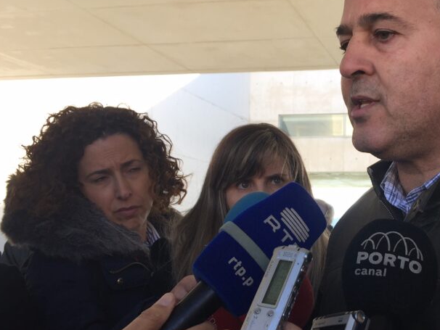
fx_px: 623
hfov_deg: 37.7
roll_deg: +0.8
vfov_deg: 29.7
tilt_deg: +5.9
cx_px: 341
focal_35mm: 49
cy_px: 186
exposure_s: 1/304
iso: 32
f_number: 2.2
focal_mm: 4.15
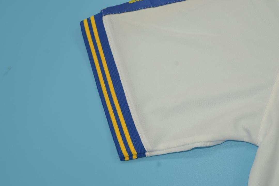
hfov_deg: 41.1
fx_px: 372
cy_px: 93
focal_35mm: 48
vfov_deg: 28.1
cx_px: 140
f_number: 7.1
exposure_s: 1/80
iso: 200
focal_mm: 32
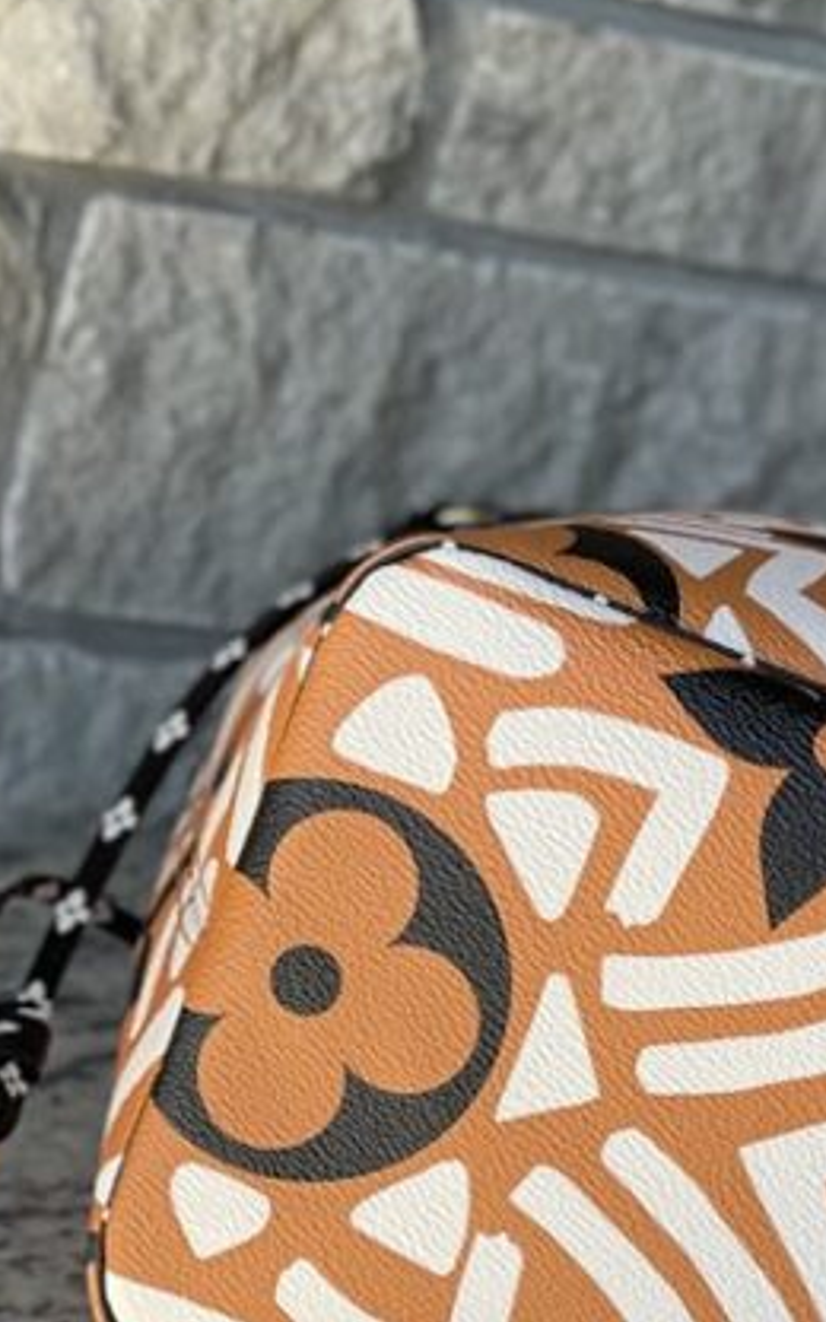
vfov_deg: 13.7
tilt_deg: -17.9
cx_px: 1032
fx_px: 5475
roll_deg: -19.7
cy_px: 1028
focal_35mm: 152
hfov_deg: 8.5
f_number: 2.2
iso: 20
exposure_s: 1/121
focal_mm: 7.5
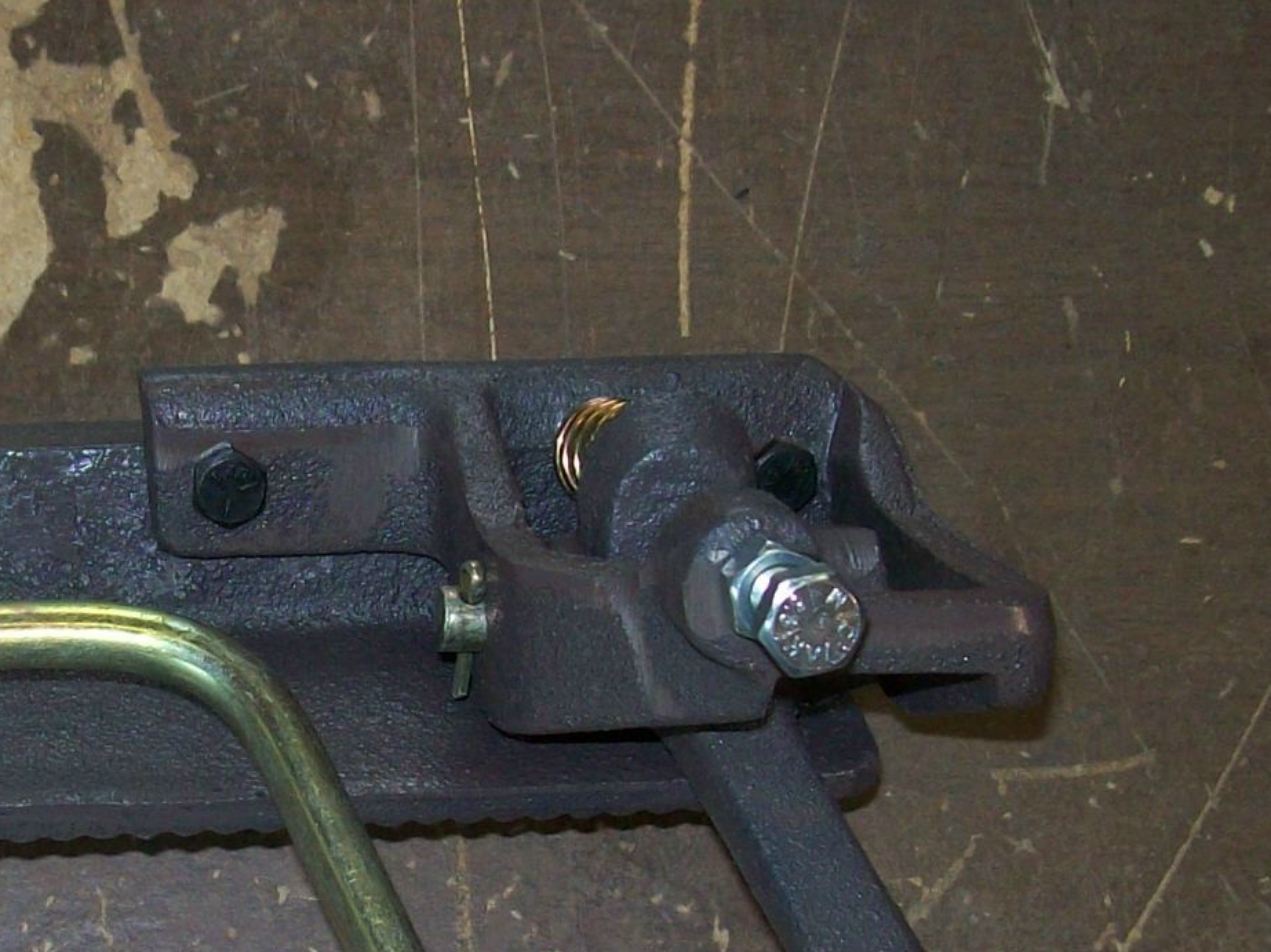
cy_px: 704
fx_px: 2937
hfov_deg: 24.0
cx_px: 223
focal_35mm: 80
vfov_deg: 18.3
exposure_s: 1/64
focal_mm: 6
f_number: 2.7
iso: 80
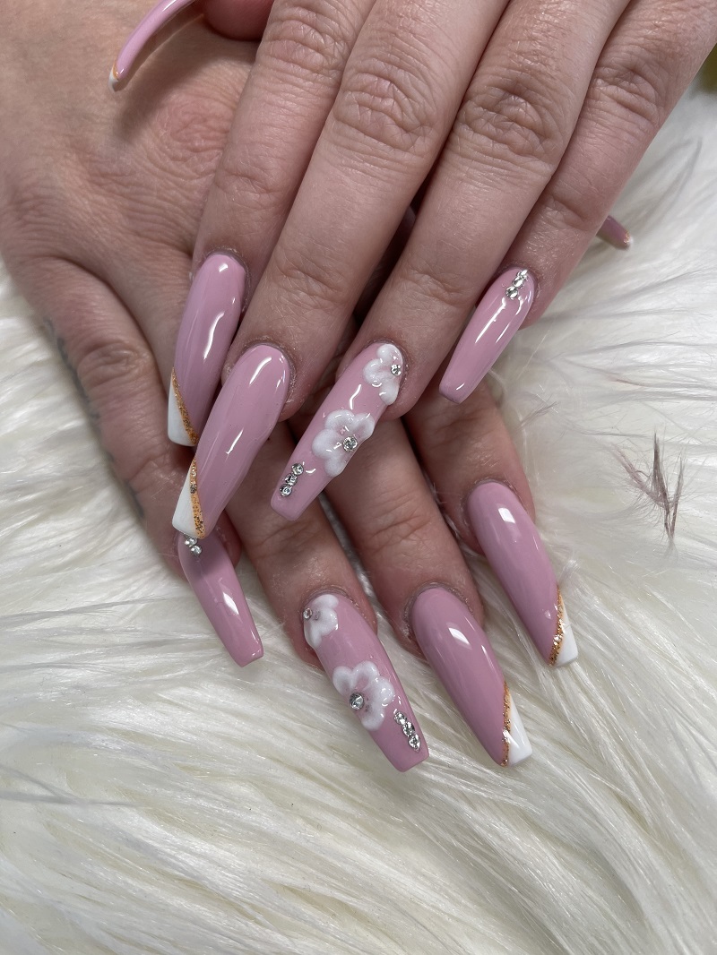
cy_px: 478
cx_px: 358
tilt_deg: -53.9
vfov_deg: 67.3
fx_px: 718
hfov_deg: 53.1
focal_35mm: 26
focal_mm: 5.1
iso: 50
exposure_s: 1/75
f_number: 1.6
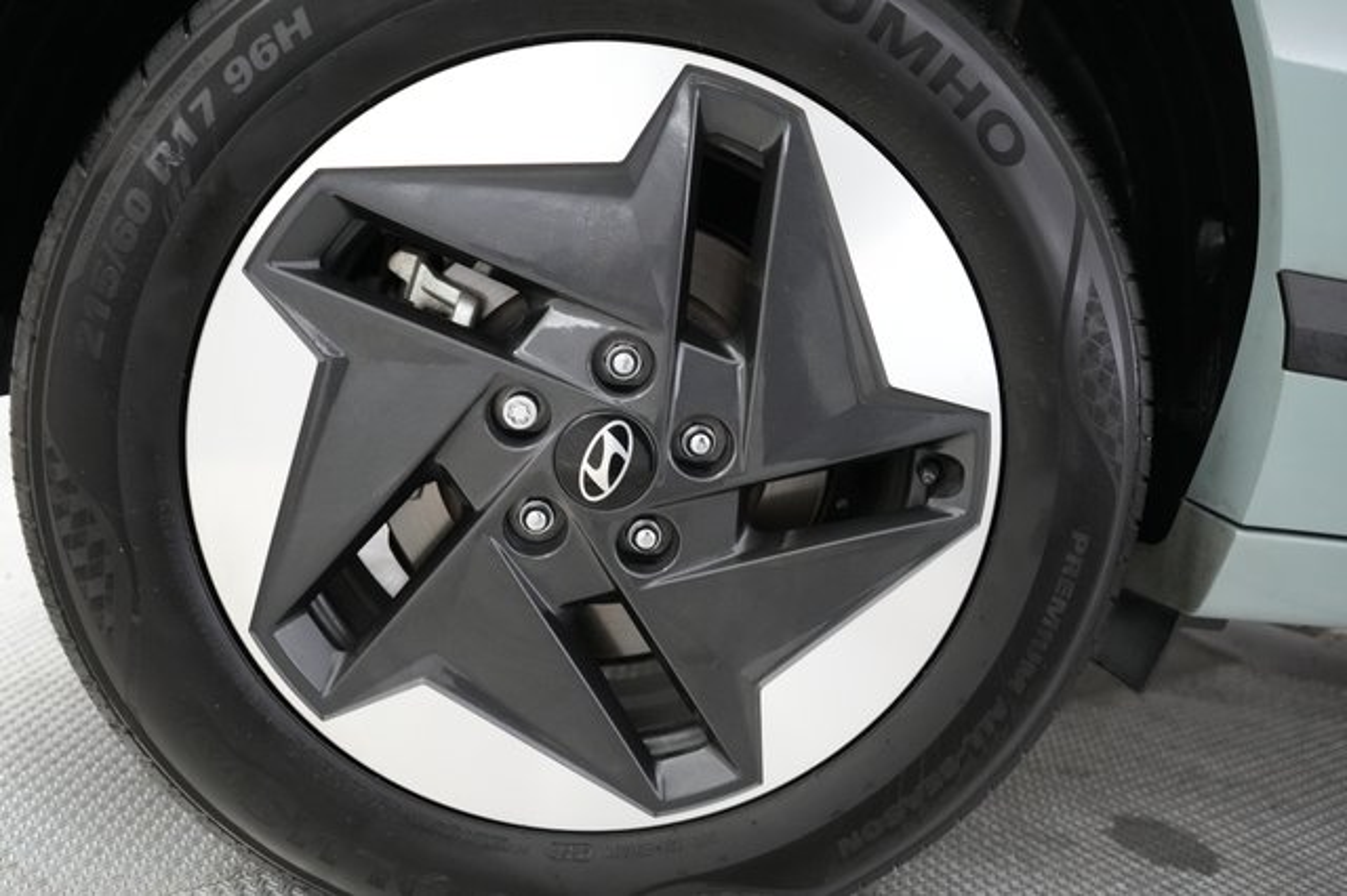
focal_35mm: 28
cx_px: 674
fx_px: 1047
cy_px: 448
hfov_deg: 65.5
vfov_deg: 46.4
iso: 5000
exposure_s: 1/125
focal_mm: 28
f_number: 2.8
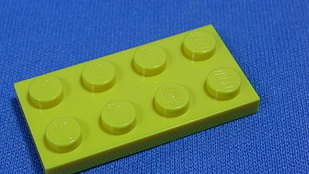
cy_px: 83
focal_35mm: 91
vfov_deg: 13.3
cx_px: 107
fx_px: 746
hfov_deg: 23.3
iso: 70
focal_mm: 9.6
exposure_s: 1/43.9
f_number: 3.5
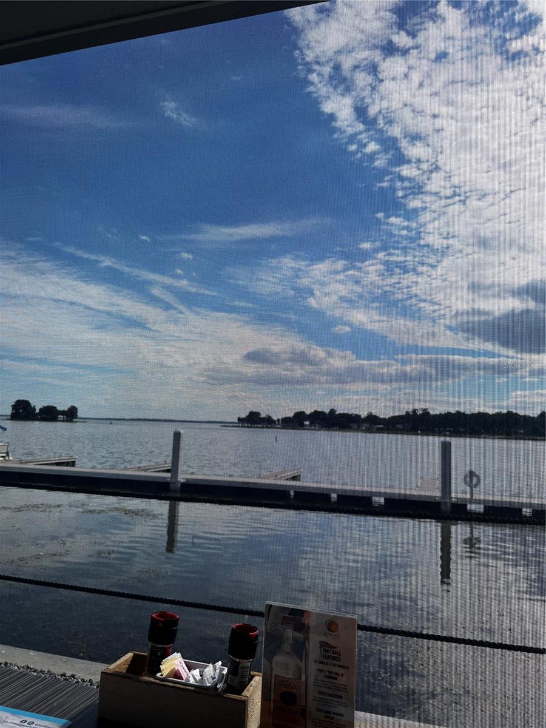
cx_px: 273
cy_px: 364
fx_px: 547
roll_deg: -1.6
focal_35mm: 26
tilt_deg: +6.5
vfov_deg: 67.3
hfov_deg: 53.1
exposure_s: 1/4831
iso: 50
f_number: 1.5
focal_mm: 5.7
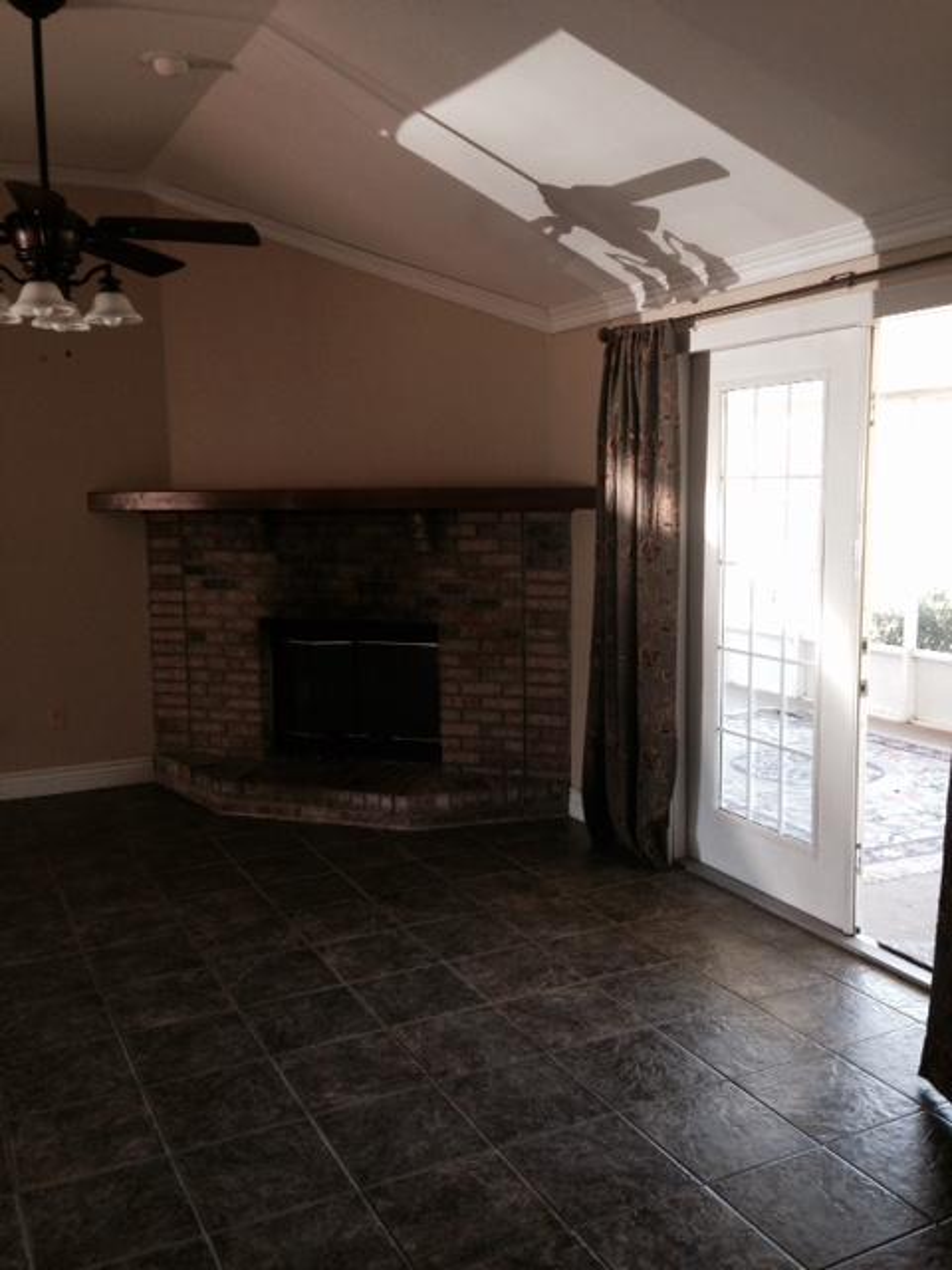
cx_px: 476
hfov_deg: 42.9
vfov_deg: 55.4
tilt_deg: -5.4
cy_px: 635
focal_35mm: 33
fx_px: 1210
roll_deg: +2.3
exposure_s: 1/20
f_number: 2.4
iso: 80
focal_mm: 4.12
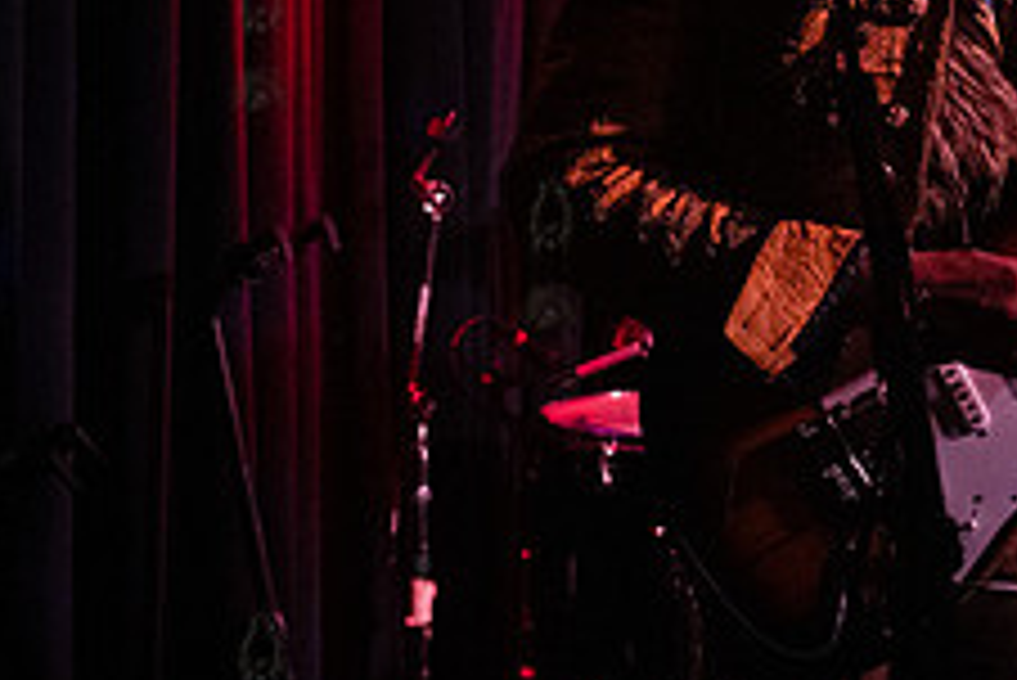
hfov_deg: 23.2
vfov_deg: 16.4
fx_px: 2318
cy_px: 32
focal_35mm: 82
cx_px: 1125
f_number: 3.5
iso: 12800
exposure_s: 1/320
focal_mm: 32
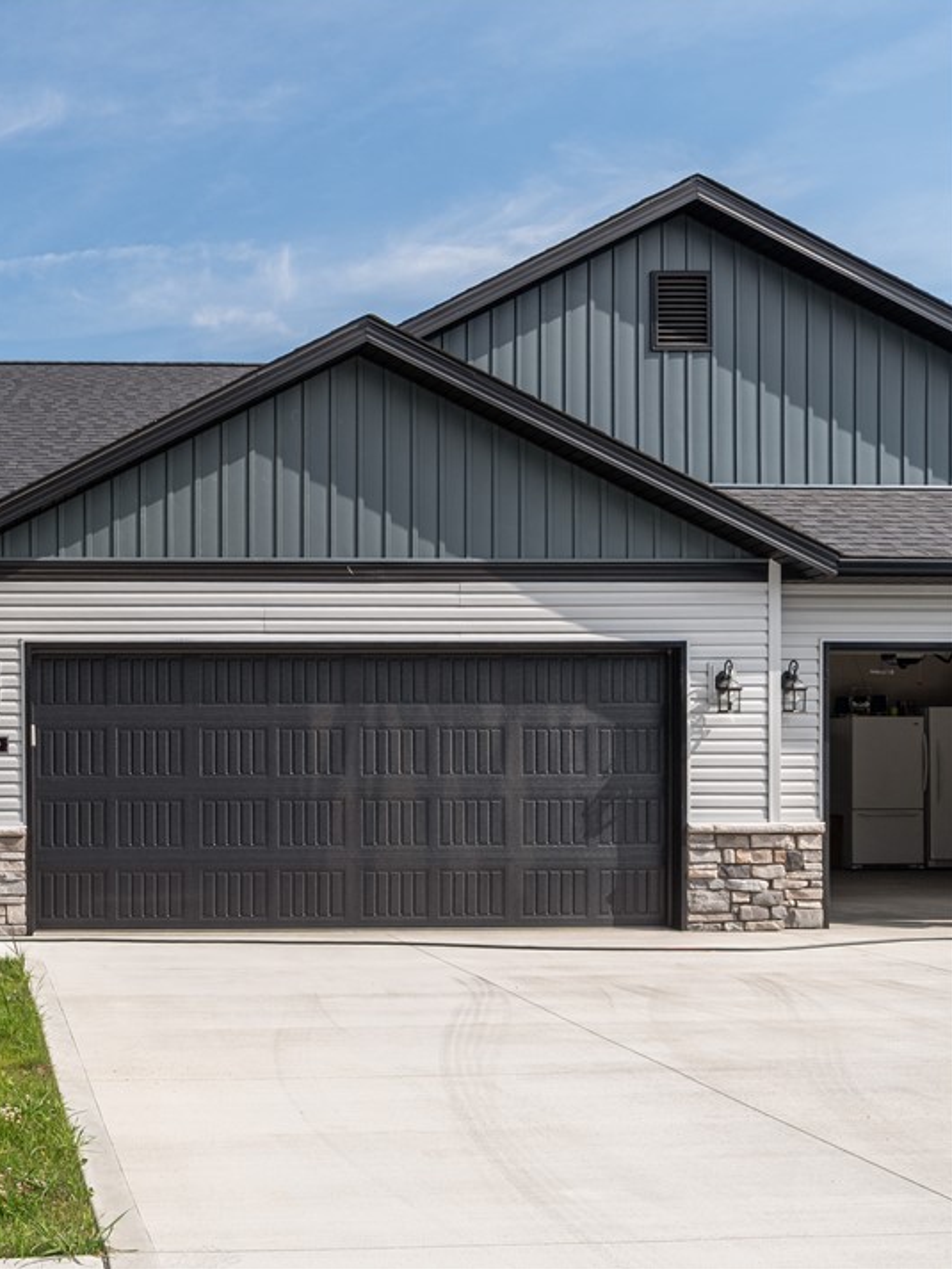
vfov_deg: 45.8
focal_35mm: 41
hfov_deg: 32.2
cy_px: 626
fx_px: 1503
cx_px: -12
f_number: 9
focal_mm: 19
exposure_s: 1/320
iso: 100
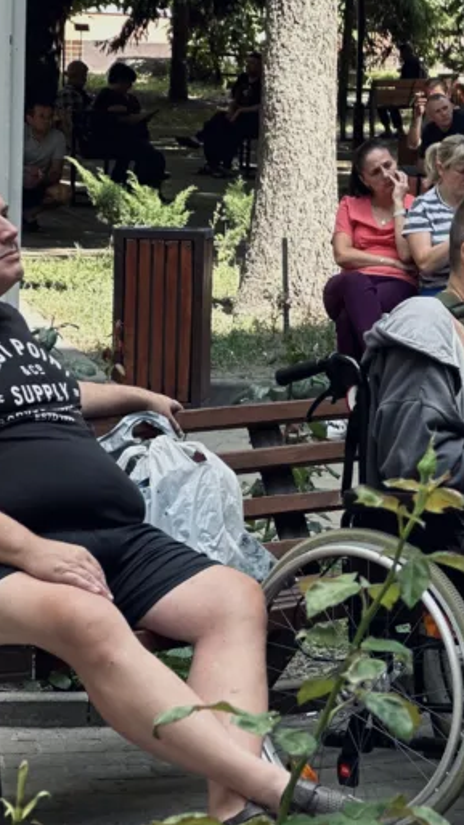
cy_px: 424
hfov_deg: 7.2
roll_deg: -1.9
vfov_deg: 12.9
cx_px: 628
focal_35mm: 167
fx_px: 3654
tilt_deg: -2.7
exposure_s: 1/121
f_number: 2.8
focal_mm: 9
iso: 50
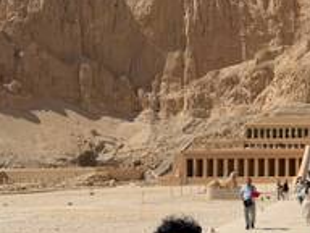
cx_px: 297
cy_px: 155
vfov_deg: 24.3
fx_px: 537
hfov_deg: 30.3
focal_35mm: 60
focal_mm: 6.76
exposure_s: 1/8130
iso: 80
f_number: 1.78
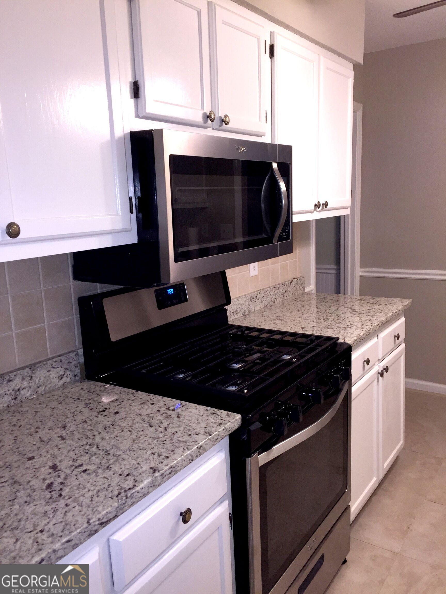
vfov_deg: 61.7
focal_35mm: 29
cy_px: 297
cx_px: 223
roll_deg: +2.8
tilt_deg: -11.0
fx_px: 498
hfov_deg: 48.2
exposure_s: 1/30
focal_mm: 4.15
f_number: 2.2
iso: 50
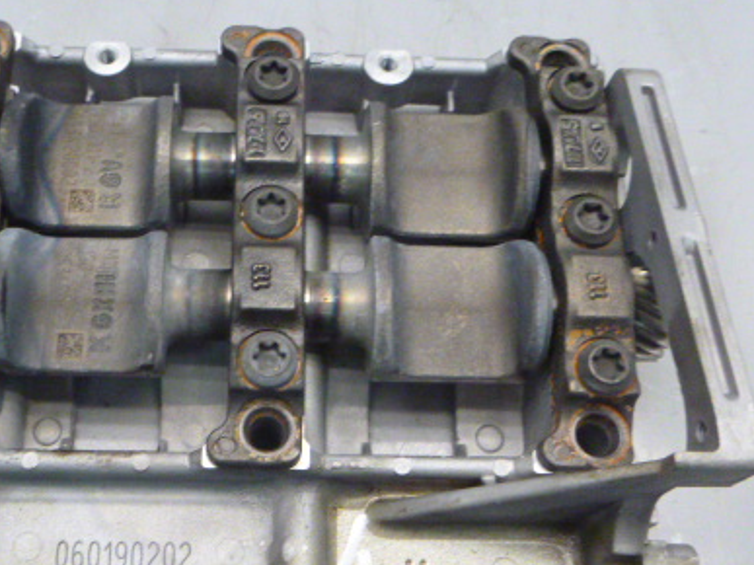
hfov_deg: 39.4
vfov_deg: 30.2
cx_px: 290
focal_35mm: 48
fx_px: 1045
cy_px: 333
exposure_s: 1/60
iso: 800
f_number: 4.1
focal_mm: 5.2
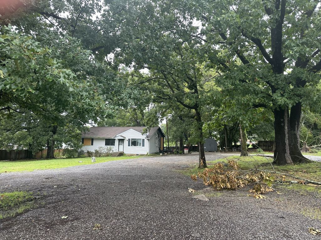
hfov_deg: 71.6
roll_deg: -0.8
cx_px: 160
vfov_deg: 56.8
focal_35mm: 24
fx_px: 223
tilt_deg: +5.8
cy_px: 120
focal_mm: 6.86
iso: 80
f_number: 1.78
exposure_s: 1/321
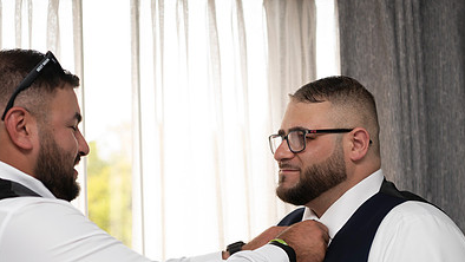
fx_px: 950
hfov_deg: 27.5
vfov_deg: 15.6
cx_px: 217
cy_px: 227
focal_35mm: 77
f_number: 2.8
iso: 50
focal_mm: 50
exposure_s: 1/100
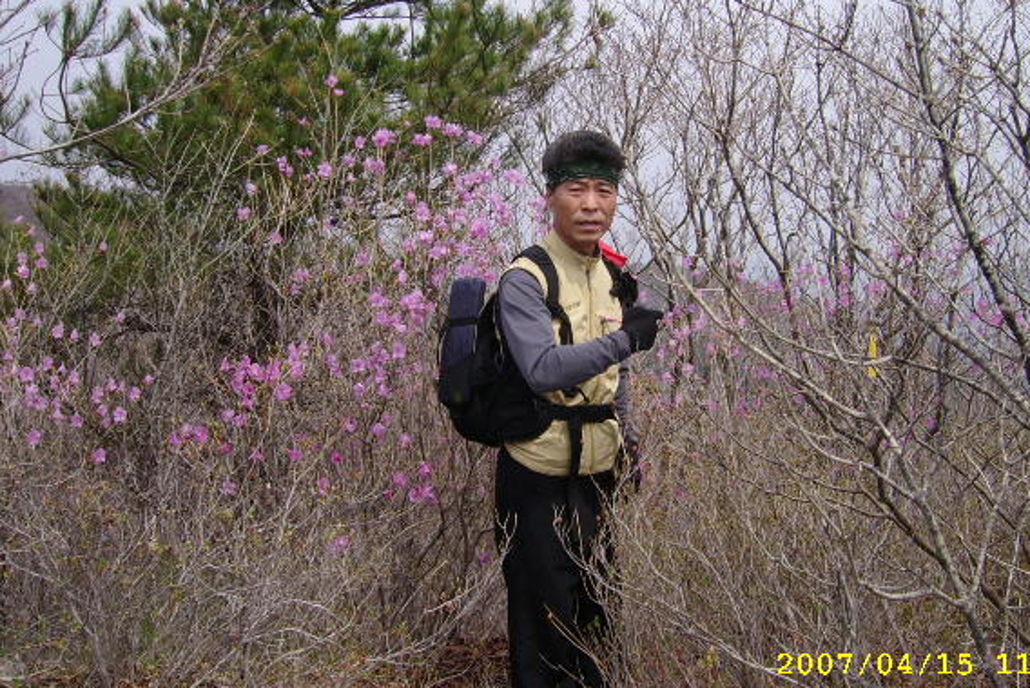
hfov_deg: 47.3
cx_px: 566
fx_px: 1173
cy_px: 285
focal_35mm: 41
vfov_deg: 32.6
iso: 50
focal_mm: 5.95
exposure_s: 1/353
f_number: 5.8
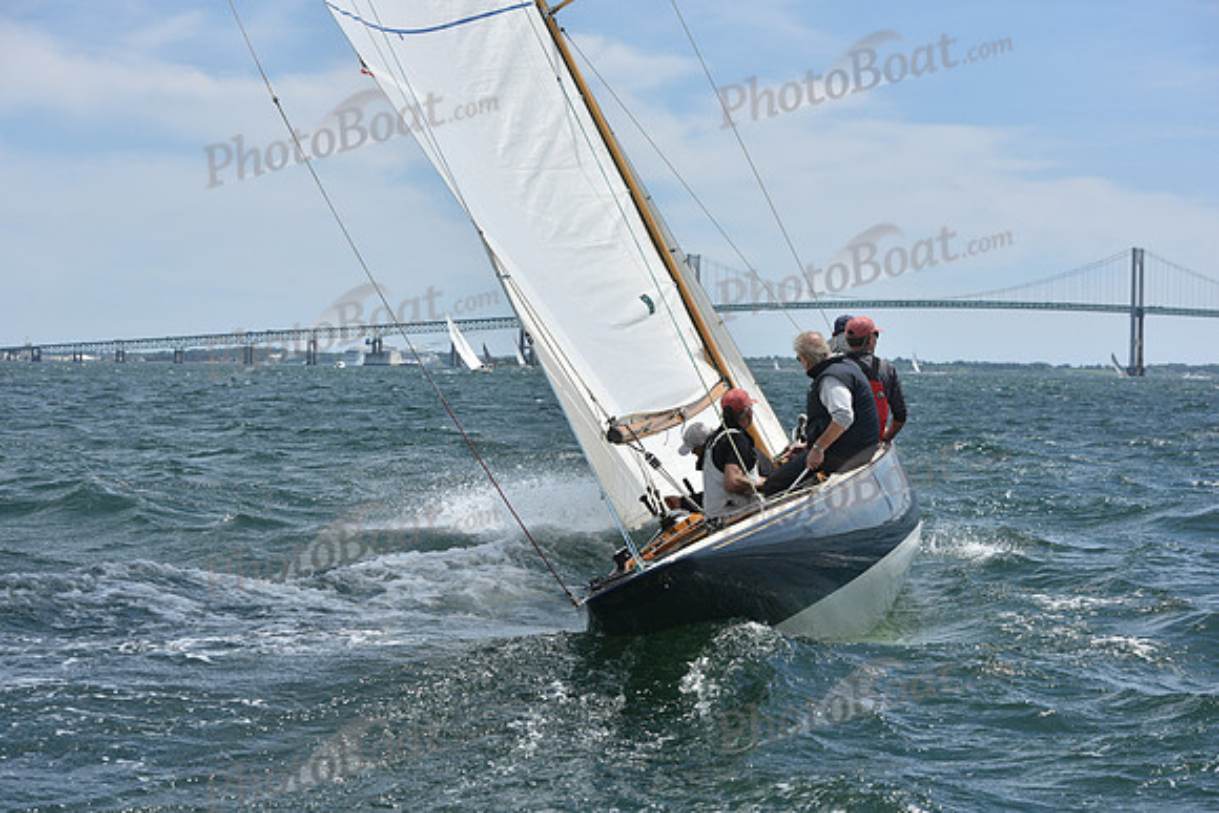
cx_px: 610
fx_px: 2371
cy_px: 406
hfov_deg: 28.8
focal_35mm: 70
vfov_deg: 19.5
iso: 250
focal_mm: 70
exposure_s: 1/1250
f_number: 8
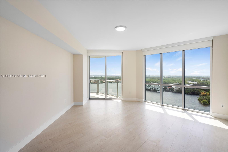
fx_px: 101
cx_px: 114
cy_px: 76
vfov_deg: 73.7
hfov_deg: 96.7
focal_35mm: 16
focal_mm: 16
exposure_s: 1/500
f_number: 9
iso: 320
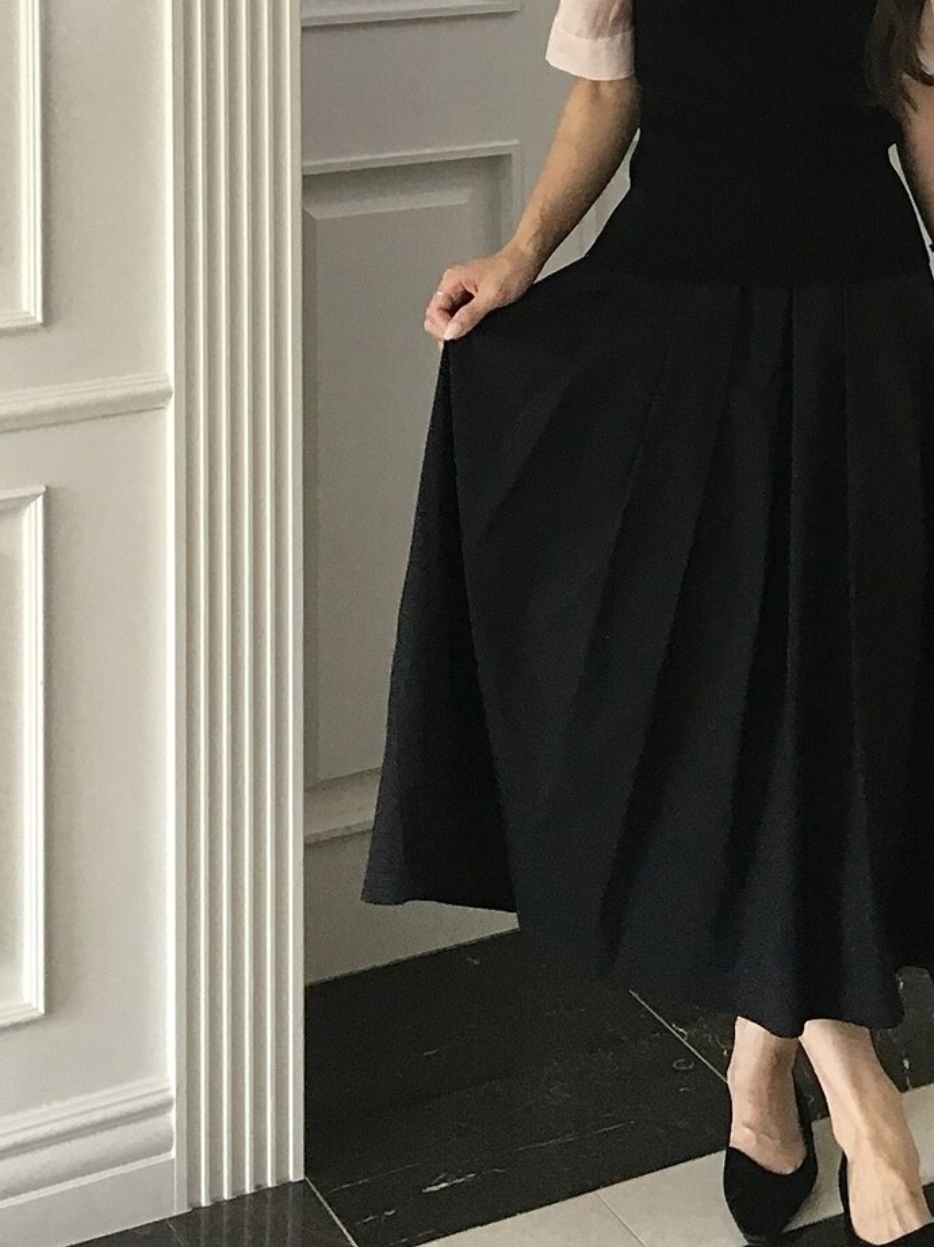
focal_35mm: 63
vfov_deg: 29.5
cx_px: 715
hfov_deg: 23.0
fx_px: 2268
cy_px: 131
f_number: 2.2
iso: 32
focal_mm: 4.15
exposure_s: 1/30
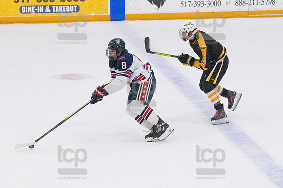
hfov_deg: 10.2
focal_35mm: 202
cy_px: 94
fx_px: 1587
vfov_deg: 6.8
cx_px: 142
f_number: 5
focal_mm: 135
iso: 8000
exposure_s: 1/1600
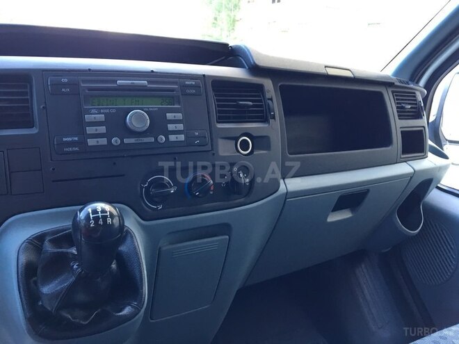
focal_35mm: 29
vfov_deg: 48.2
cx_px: 230
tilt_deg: -16.6
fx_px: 385
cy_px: 172
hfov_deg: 61.7
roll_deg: -5.5
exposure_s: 1/33
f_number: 2.2
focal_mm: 4.15
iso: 100
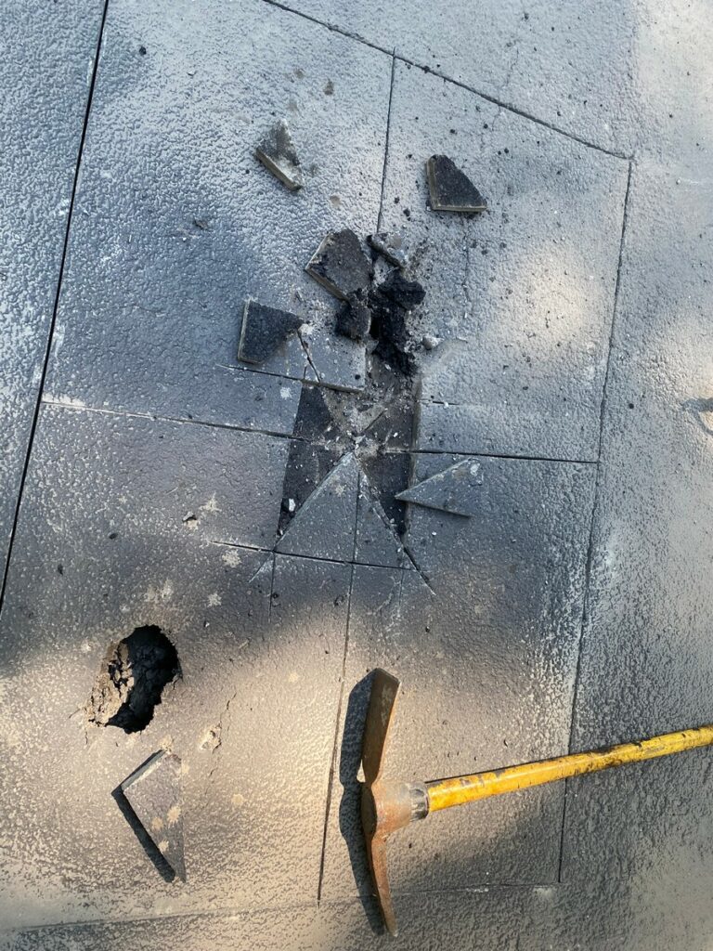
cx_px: 356
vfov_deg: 67.3
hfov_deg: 53.1
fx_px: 714
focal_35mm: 26
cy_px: 476
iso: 32
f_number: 1.8
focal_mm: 4.25
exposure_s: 1/122
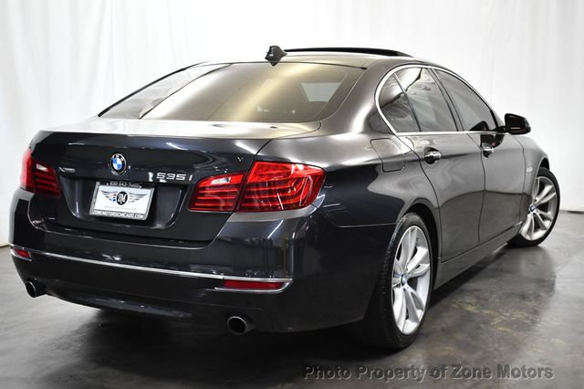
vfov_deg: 28.0
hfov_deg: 41.1
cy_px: 194
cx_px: 292
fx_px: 778
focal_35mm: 48
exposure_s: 1/125
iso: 2000
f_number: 4.5
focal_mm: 32
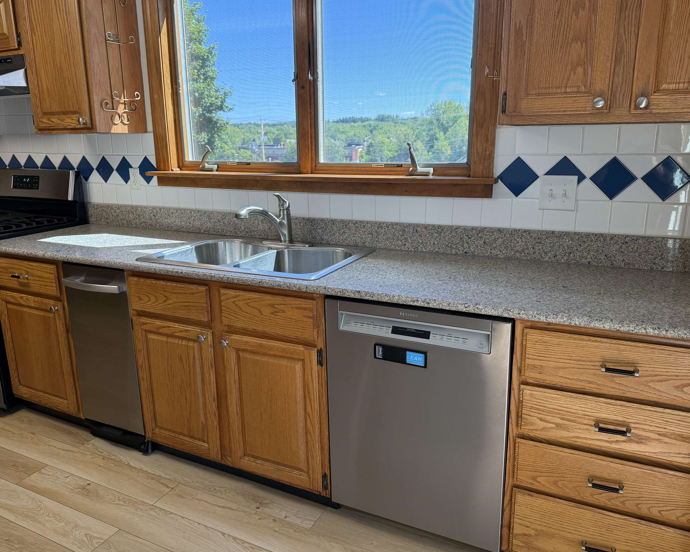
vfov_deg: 54.9
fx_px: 531
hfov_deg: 66.0
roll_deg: +0.5
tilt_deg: -13.2
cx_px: 337
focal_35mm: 26
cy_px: 269
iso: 125
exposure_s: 1/225
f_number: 1.78
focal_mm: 6.76
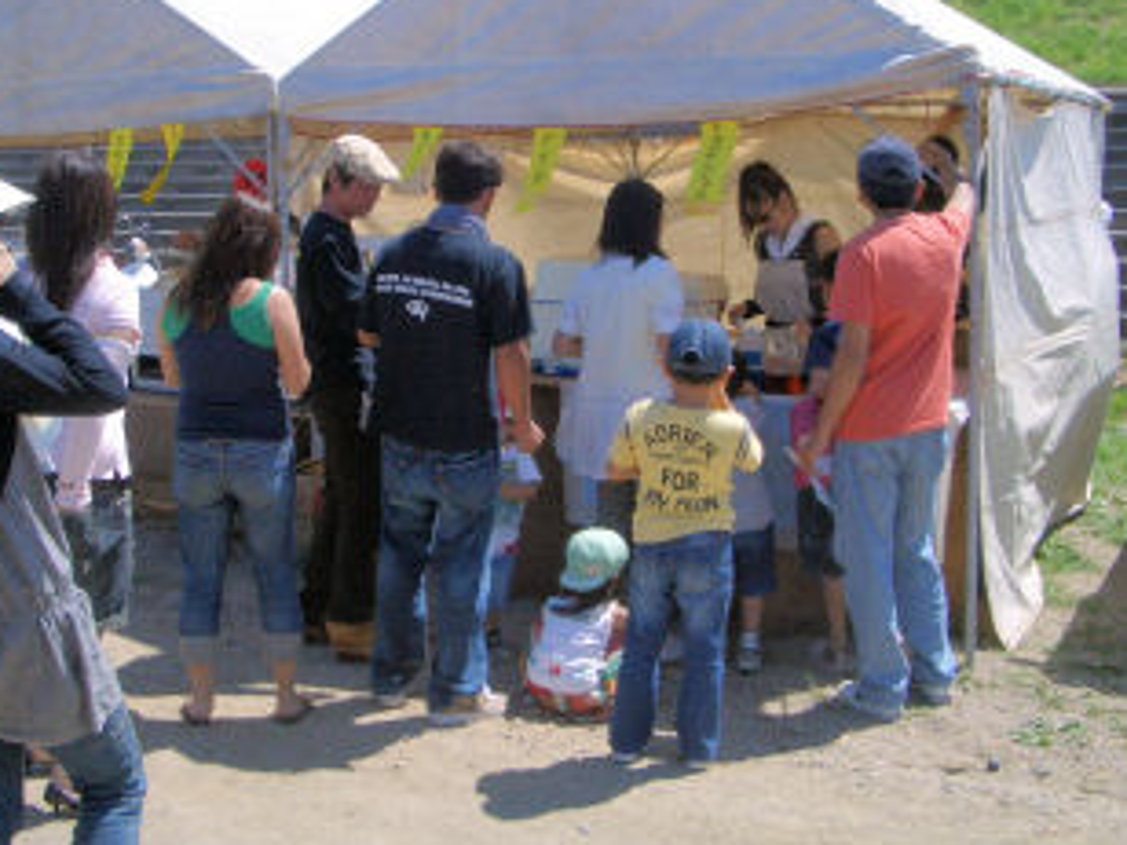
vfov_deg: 30.1
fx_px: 1563
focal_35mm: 48
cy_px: 294
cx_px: 454
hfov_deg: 39.5
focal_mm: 5.8
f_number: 4.3
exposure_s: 1/640
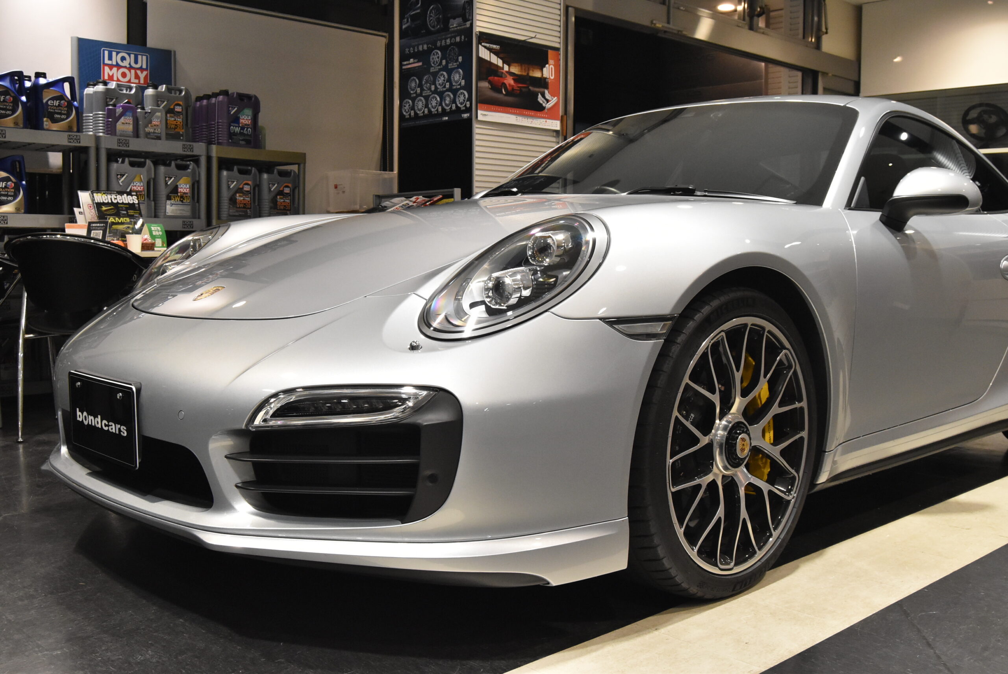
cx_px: 504
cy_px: 337
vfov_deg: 36.9
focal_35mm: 36
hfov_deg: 53.1
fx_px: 1009
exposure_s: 1/40
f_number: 8
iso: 2500
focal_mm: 24
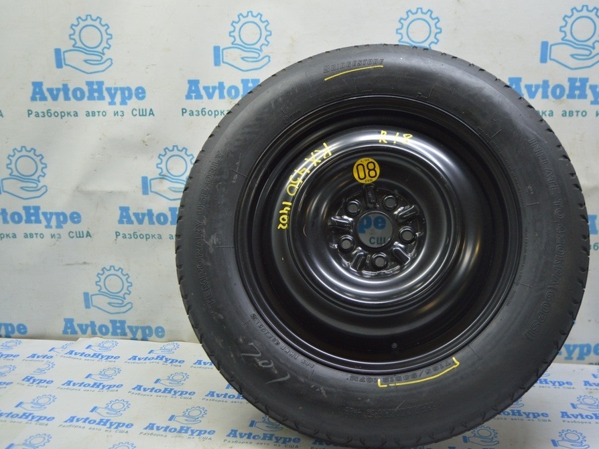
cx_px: 322
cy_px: 223
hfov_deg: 55.3
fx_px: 571
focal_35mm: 33
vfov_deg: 43.0
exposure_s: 1/40
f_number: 3.5
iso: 400
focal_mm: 20
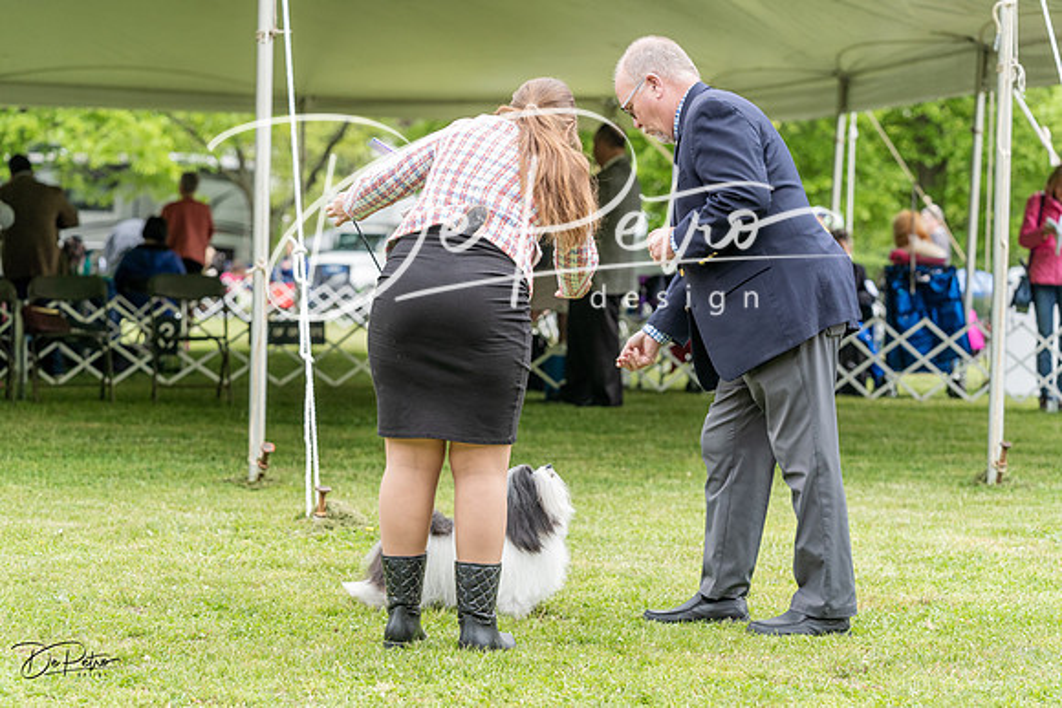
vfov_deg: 12.8
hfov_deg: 19.1
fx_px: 3157
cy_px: 354
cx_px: 531
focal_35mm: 107
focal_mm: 107
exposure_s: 1/800
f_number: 4.5
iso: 1000
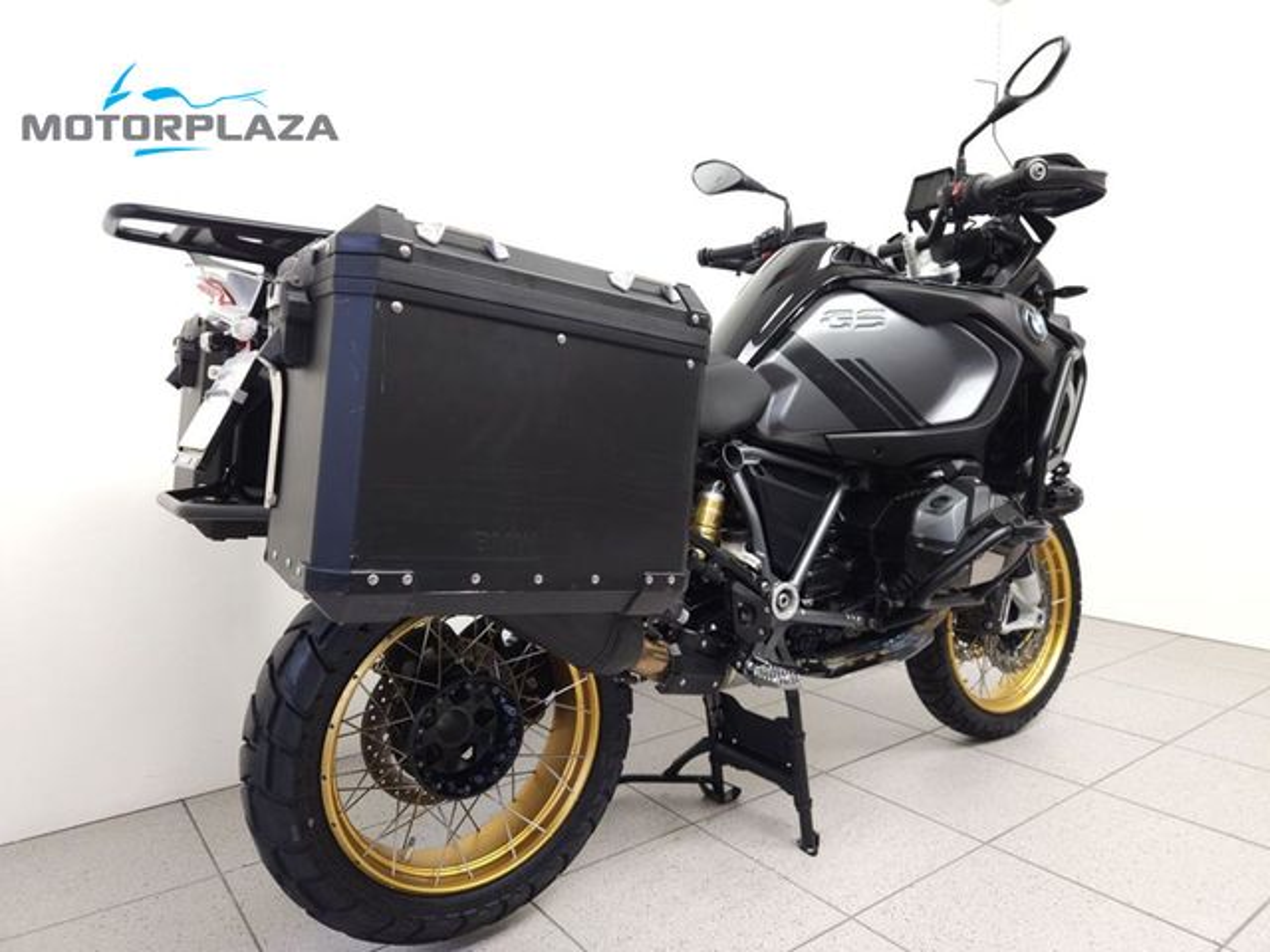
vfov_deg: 58.9
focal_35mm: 23
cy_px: 476
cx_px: 635
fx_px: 844
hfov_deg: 73.9
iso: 125
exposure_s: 1/30
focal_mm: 5.4
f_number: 1.8
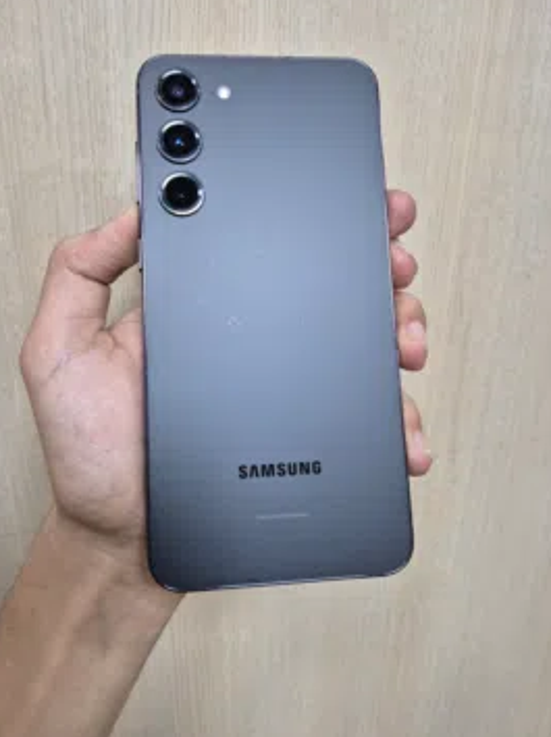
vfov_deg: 67.2
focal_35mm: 26
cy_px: 333
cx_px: 252
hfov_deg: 52.9
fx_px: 552
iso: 200
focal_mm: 5.4
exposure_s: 1/120
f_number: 1.8
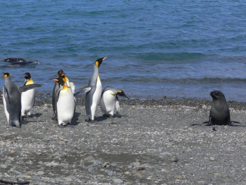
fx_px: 1336
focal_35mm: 188
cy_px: 92
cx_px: 123
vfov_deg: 7.9
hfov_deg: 10.5
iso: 80
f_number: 5.6
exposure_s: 1/320
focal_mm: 31.1
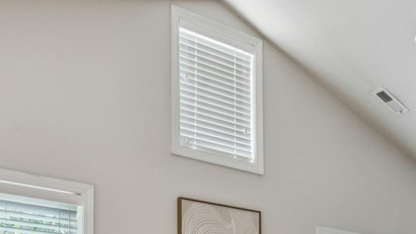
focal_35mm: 61
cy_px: 365
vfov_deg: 17.5
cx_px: 445
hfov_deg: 31.1
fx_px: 671
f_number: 13
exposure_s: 1/1.25
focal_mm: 16.5
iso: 100
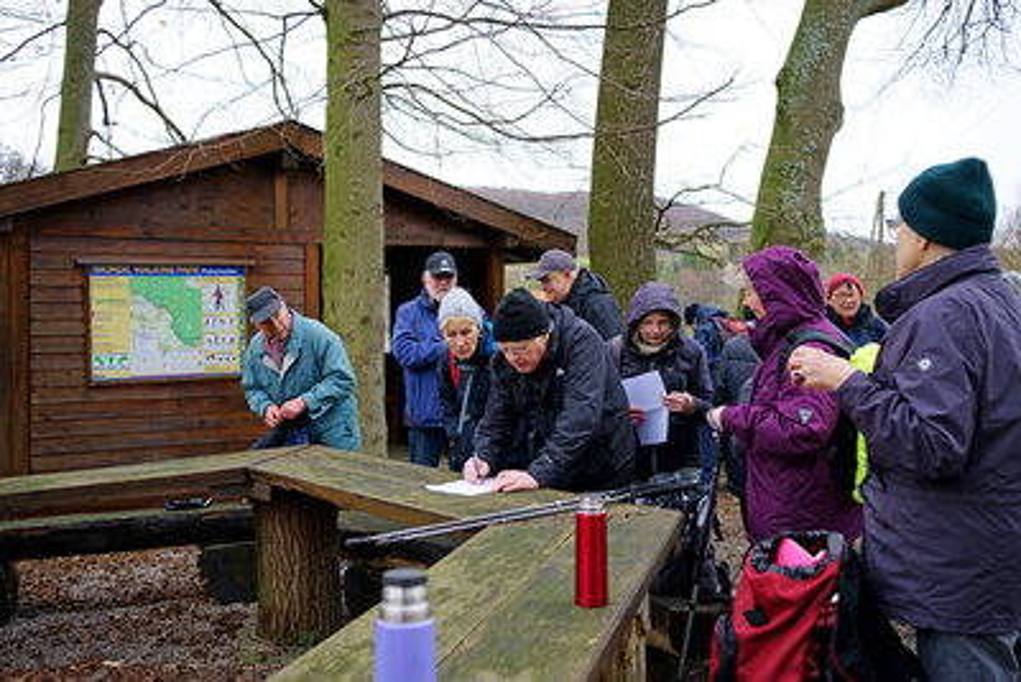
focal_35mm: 35
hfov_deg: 54.4
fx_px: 993
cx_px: 510
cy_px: 341
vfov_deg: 37.9
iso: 200
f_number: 4
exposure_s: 1/60
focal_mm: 35
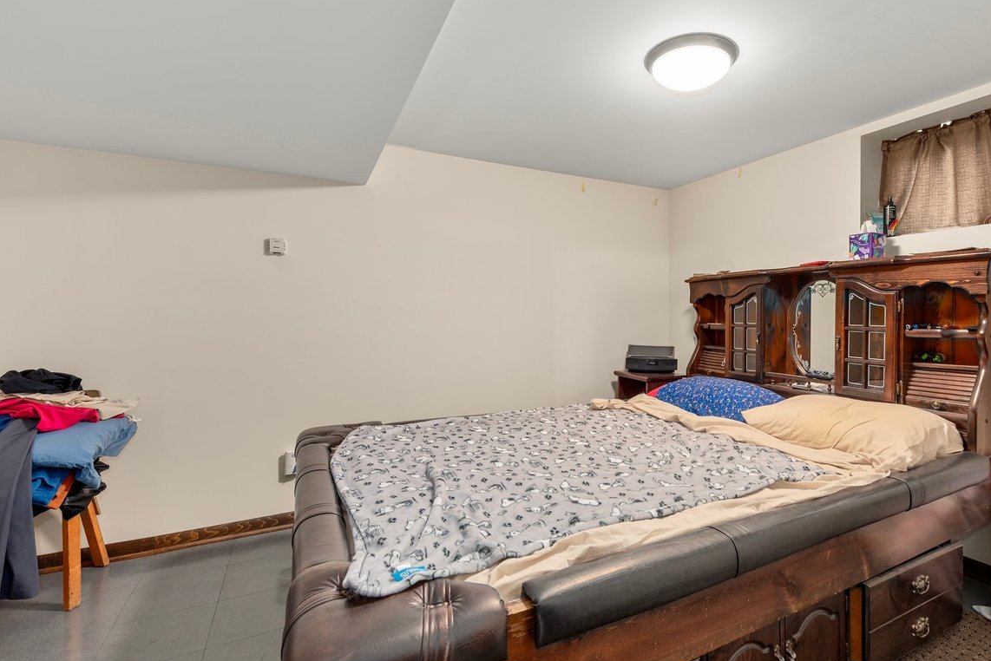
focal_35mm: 17
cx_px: 590
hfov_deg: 92.2
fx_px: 468
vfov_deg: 70.4
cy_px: 306
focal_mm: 12
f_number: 7.1
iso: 400
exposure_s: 1/5
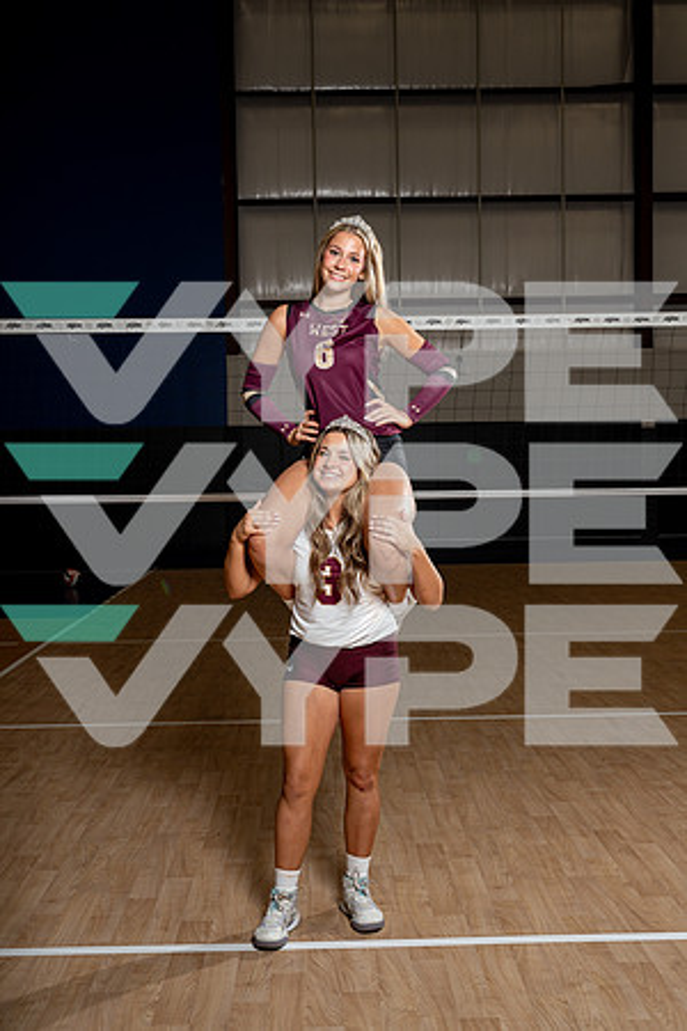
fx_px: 1145
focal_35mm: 40
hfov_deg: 33.4
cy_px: 516
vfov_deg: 48.5
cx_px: 344
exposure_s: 1/250
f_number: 8
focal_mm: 40
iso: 100
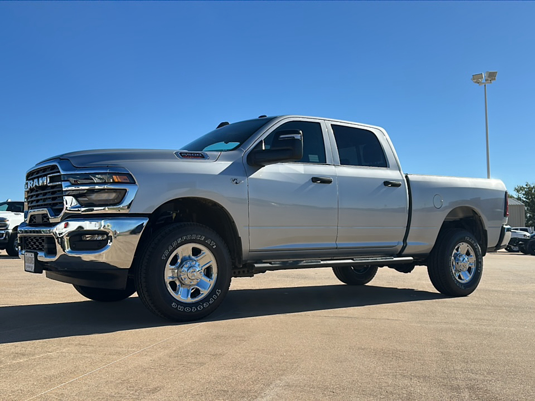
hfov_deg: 60.0
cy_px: 200
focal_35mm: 30
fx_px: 464
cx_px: 268
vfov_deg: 46.8
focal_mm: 6.86
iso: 80
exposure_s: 1/6289
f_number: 1.78
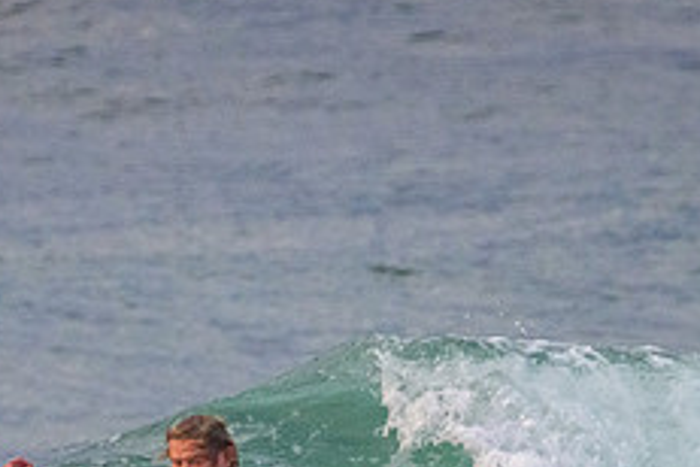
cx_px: 203
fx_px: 38983
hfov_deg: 1.0
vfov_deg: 0.7
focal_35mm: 2005
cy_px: 566
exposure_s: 1/2000
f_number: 11
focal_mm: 800
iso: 5600
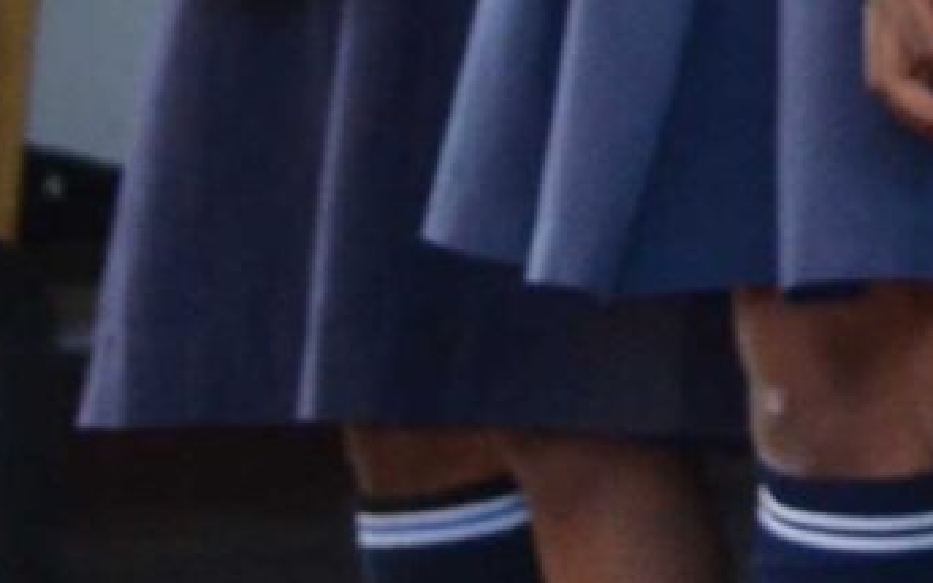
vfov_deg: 4.5
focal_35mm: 273
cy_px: -1514
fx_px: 6942
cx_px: 3171
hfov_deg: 6.7
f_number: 4
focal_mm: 24
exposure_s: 1/60
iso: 720
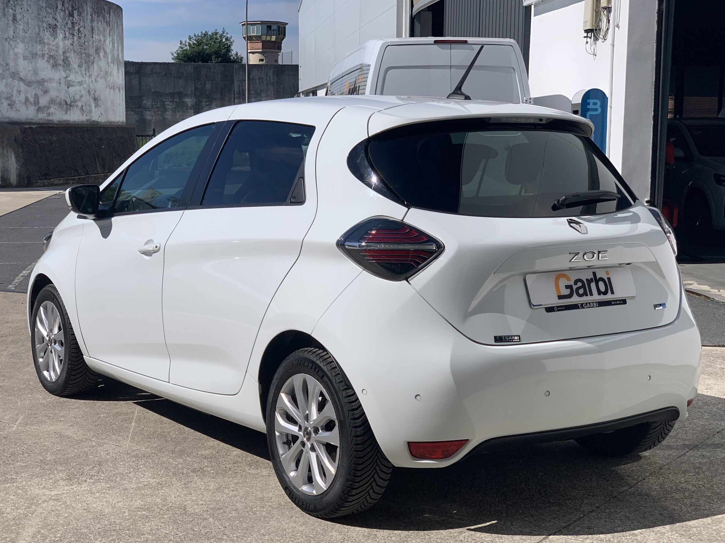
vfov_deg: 26.1
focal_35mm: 56
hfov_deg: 34.3
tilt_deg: -6.3
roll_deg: -0.8
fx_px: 1173
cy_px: 279
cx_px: 342
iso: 16
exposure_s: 1/2519
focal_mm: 6
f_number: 2.4
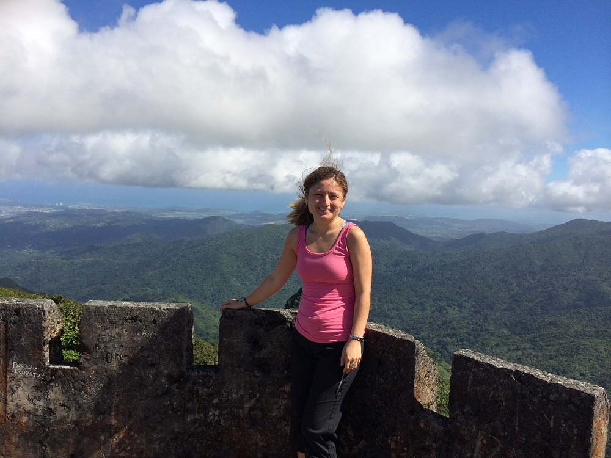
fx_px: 530
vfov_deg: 46.8
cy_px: 229
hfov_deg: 60.0
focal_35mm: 30
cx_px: 306
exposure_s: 1/3425
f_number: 2.2
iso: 40
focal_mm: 4.12
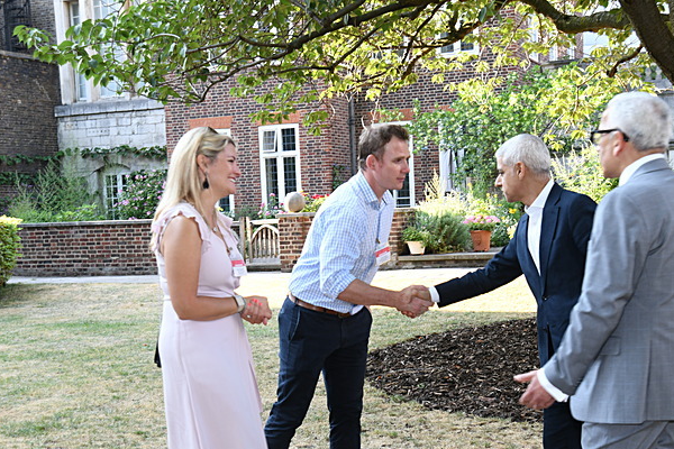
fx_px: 1048
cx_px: 365
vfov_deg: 24.1
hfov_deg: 35.6
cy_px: 289
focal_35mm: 56
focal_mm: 42
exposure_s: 1/60
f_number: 6.3
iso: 400
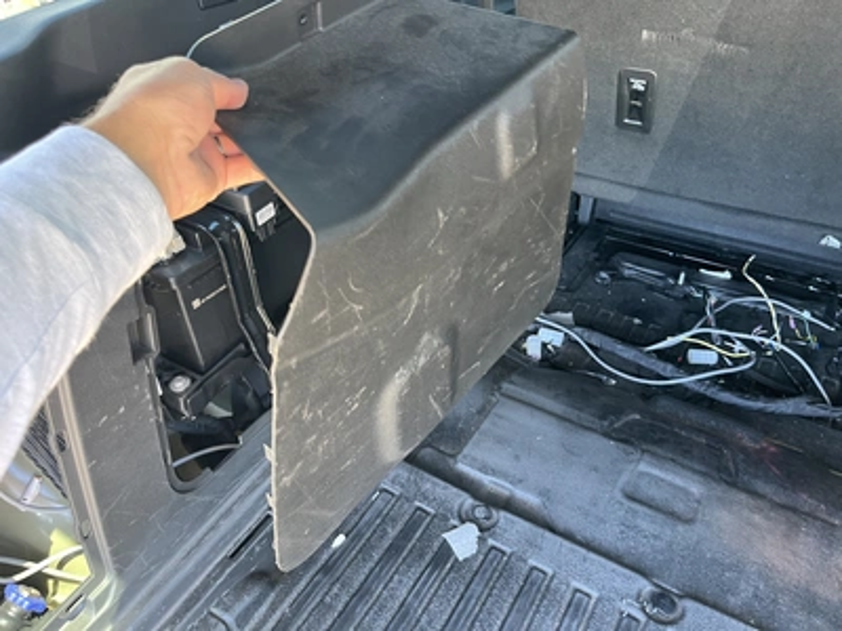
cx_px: 421
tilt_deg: -37.6
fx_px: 632
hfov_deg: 67.3
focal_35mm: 26
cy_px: 316
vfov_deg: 53.1
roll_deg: +2.7
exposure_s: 1/60
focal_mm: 5.1
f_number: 1.6
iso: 160
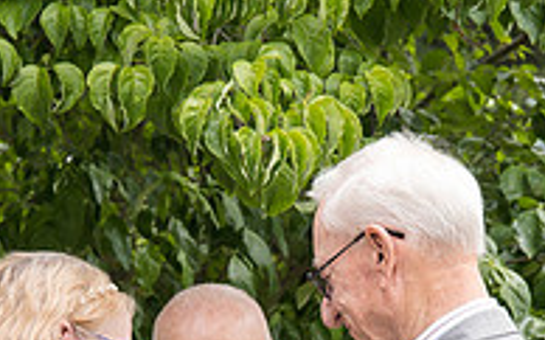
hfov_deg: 8.5
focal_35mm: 248
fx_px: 3681
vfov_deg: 5.3
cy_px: 405
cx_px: 221
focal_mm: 70
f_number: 5
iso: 400
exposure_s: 1/500
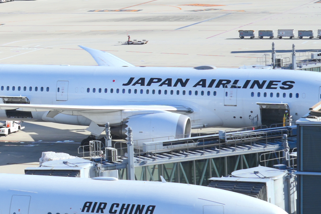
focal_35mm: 193
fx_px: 1721
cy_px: 69
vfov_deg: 7.1
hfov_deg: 10.3
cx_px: -181
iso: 100
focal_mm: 61
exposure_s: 1/500
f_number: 7.1
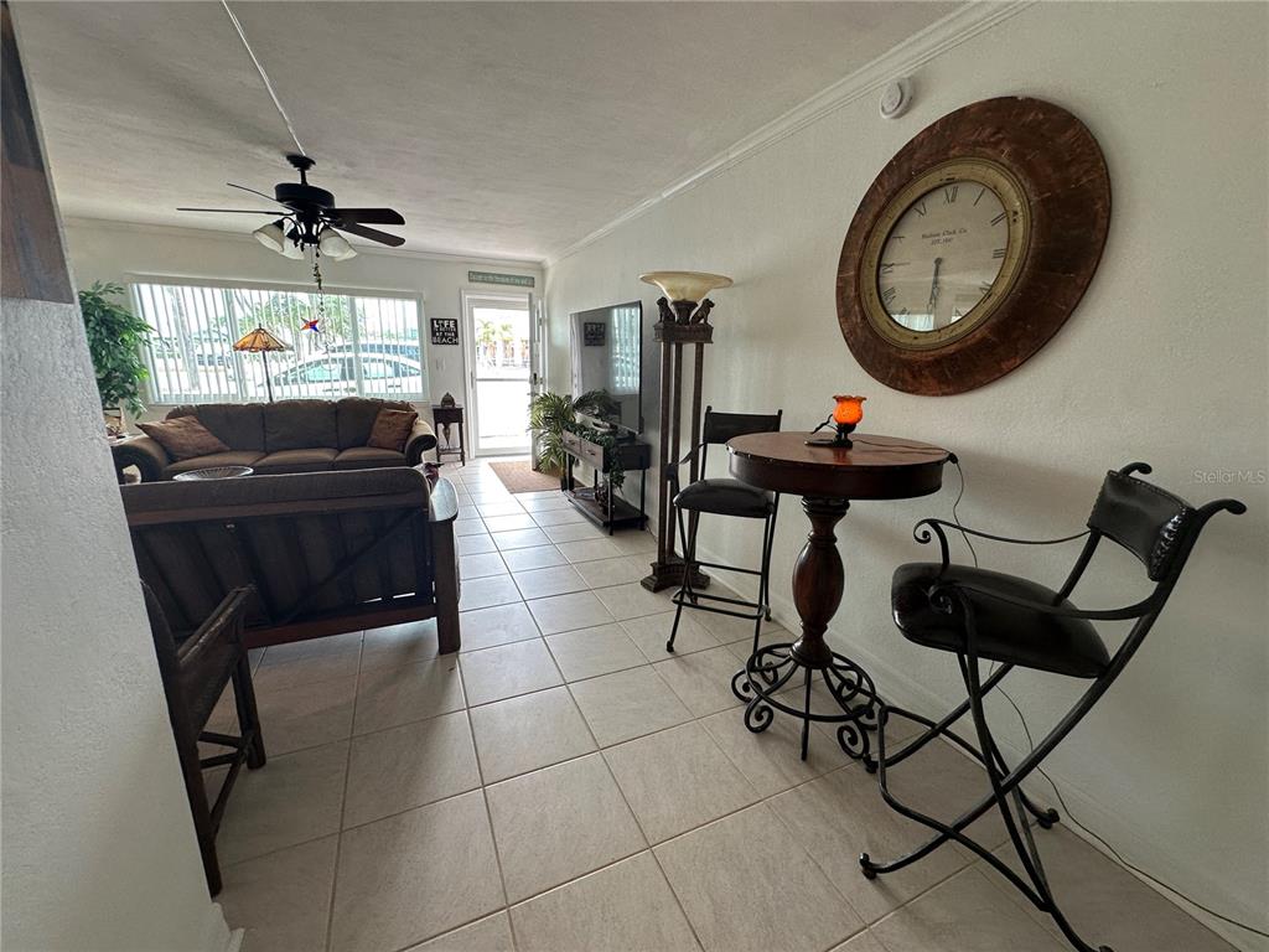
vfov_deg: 85.7
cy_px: 476
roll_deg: -1.1
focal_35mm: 14
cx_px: 634
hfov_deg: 102.1
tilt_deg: -13.5
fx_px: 513
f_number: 2.2
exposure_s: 1/120
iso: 100
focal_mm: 2.22
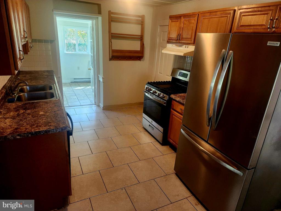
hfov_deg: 73.9
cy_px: 106
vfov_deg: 58.9
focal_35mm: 23
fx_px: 187
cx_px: 140
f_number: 1.8
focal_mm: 5.4
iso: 250
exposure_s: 1/120
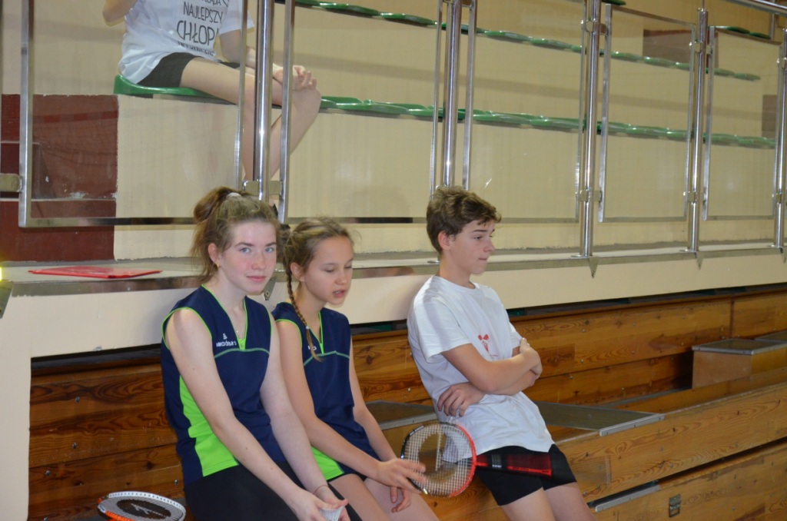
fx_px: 1898
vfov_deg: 15.6
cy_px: 260
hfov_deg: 23.4
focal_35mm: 87
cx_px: 394
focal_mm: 58
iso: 2200
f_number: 5
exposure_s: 1/60
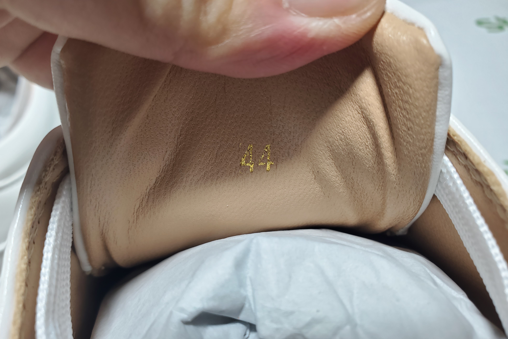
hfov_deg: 65.5
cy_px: 161
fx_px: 395
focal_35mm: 28
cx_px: 245
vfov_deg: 46.4
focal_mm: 4.3
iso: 50
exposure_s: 1/124
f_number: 2.4
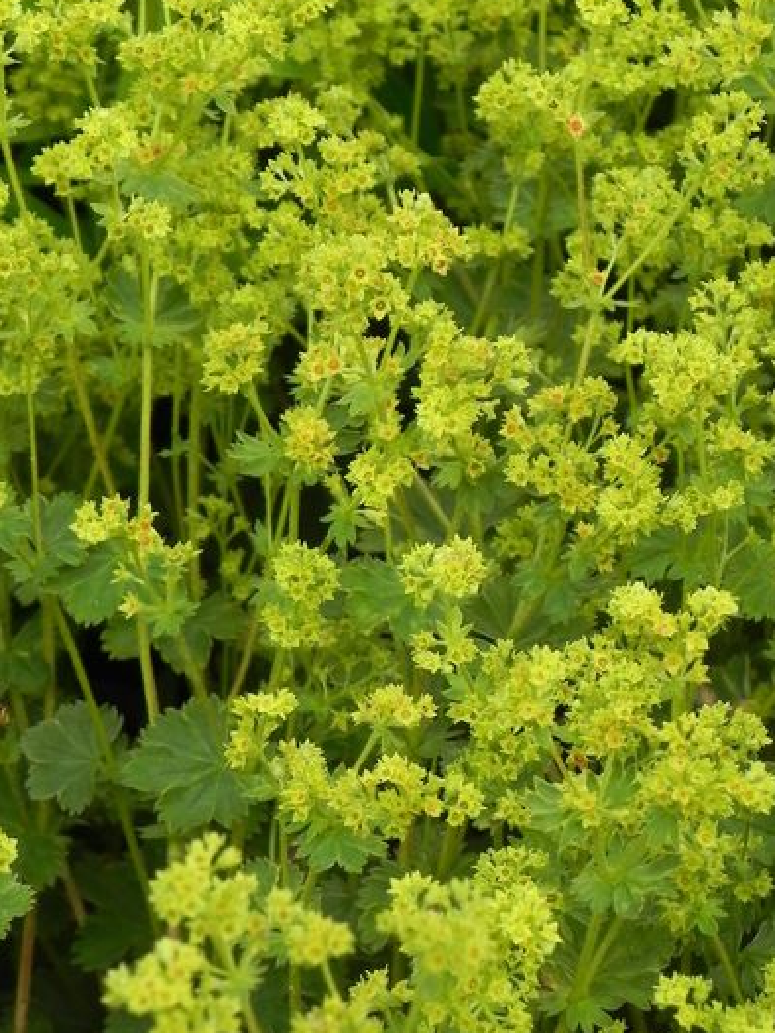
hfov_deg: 9.3
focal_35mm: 160
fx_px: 4774
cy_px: 443
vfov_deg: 12.3
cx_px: 271
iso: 160
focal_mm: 18.8
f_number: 4.5
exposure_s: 1/160
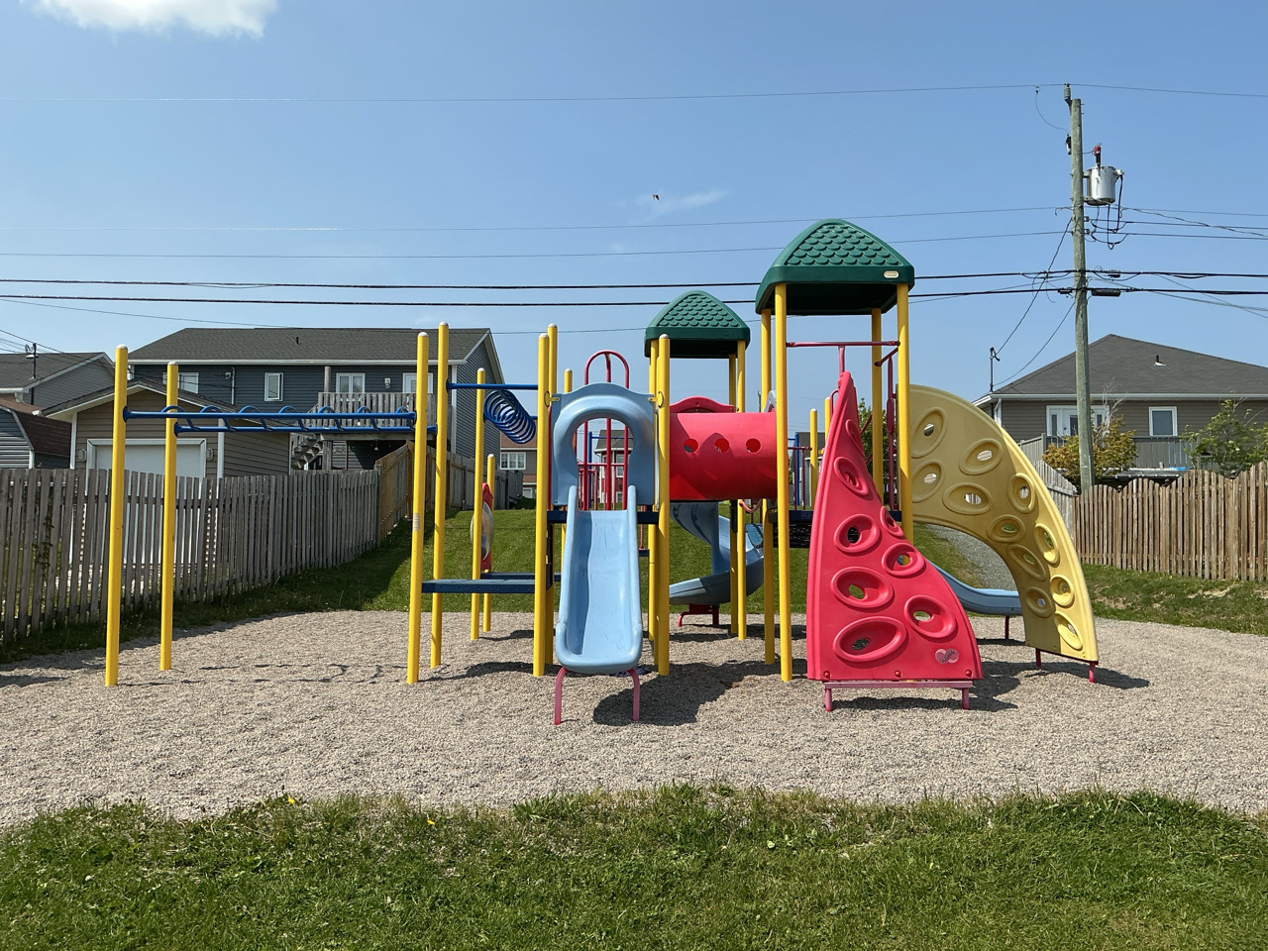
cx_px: 634
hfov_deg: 61.7
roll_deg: +0.3
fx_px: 1062
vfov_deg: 48.2
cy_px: 476
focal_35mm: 29
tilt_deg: +4.6
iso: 25
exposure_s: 1/2427
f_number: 1.8
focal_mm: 3
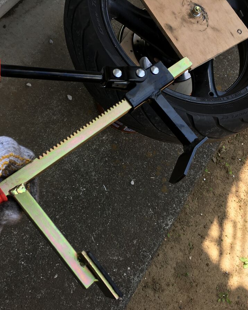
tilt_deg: -66.0
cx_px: 114
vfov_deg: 47.9
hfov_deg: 39.1
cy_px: 155
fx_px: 349
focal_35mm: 38
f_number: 2.2
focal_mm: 4.15
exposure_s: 1/377
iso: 25
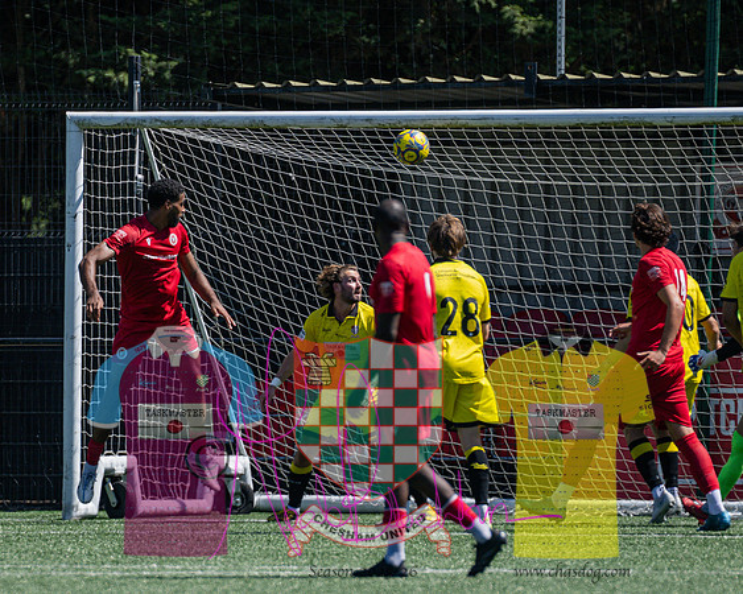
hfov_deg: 3.1
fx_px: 13923
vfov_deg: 2.4
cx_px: 221
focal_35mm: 633
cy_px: 274
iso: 320
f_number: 4
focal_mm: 300
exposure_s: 1/3200
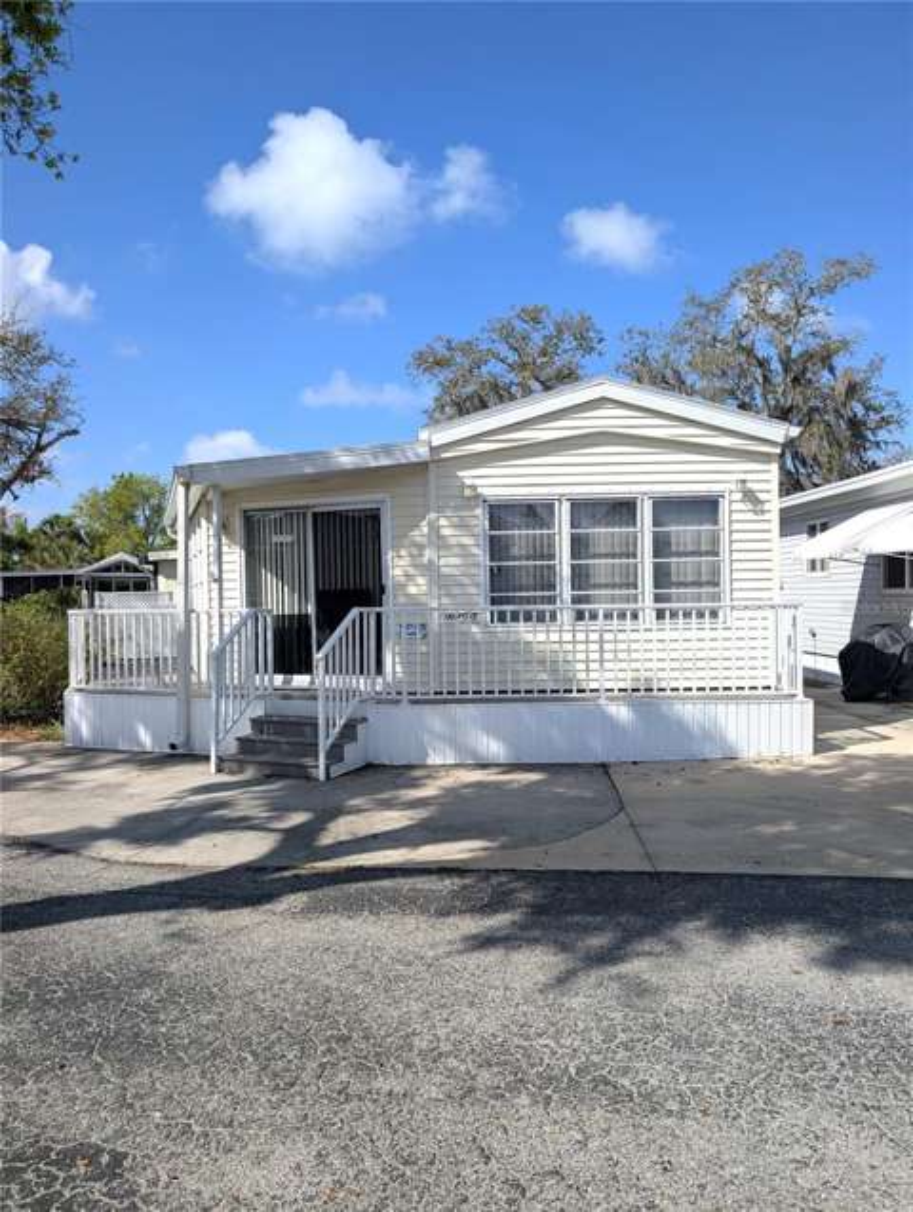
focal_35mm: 24
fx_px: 841
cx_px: 456
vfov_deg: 71.5
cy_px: 606
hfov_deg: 57.0
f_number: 1.68
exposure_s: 1/1541
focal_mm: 6.9
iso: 19
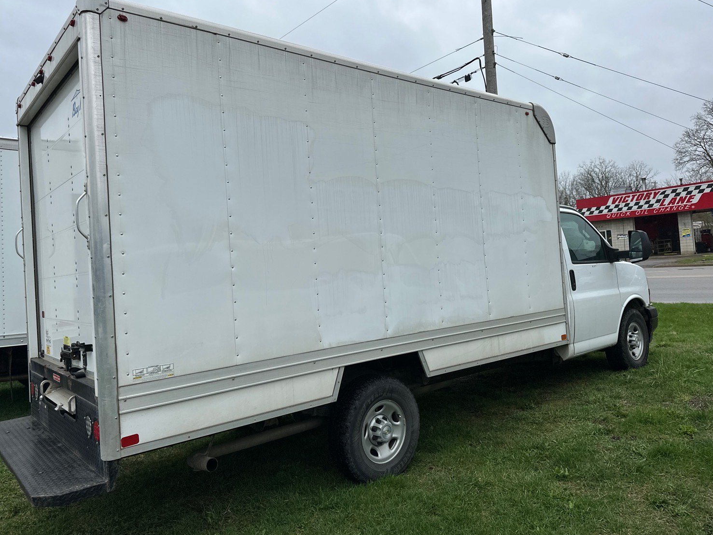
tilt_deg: +0.8
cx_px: 340
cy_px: 260
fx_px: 536
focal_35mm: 26
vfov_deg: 53.1
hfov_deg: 67.3
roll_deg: +5.4
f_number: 1.78
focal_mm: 6.86
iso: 80
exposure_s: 1/2525
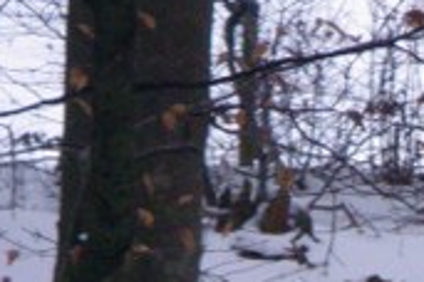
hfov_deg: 3.8
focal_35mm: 545
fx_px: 6418
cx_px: 590
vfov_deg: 2.5
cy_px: 423
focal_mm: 25
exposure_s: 1/250
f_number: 5.5
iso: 250
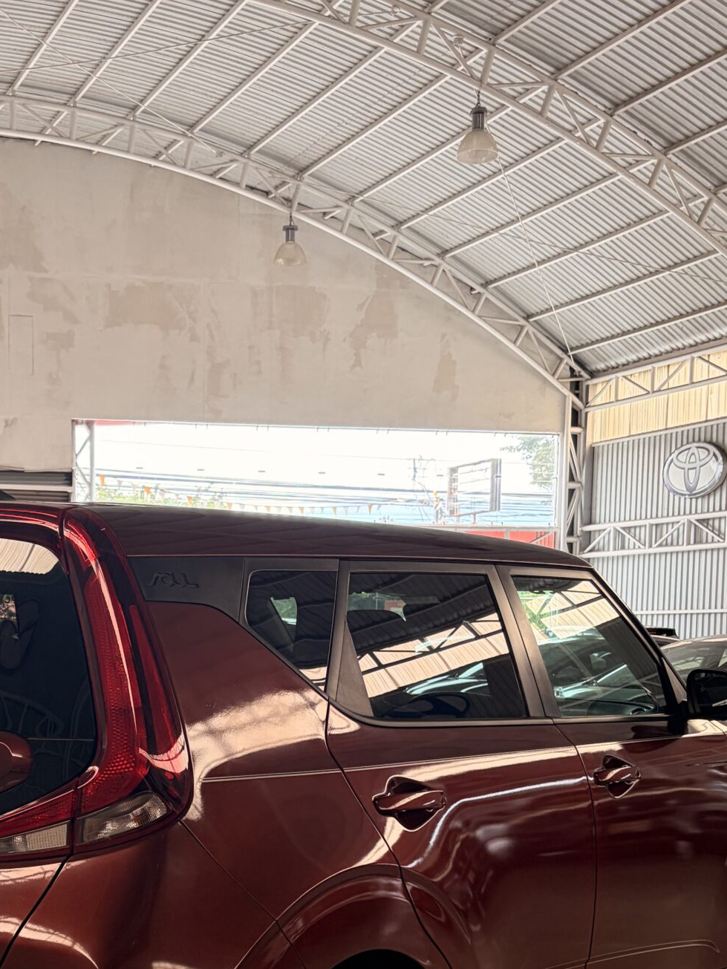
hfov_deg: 28.4
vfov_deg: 36.3
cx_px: 235
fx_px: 1428
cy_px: 768
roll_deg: -1.7
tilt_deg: -4.8
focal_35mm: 51
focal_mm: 5.96
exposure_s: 1/141
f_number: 1.6
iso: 100
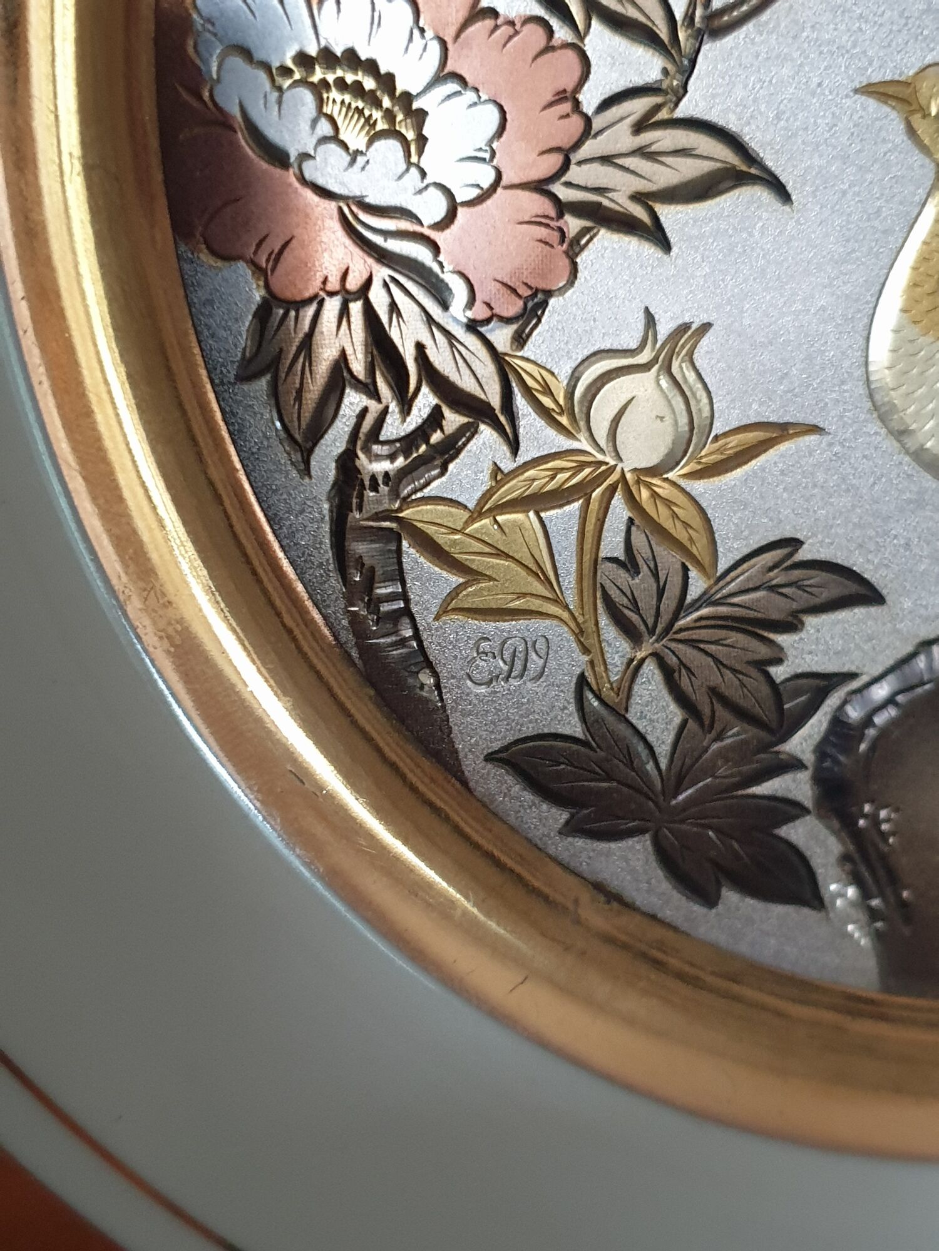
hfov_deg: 53.1
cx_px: 470
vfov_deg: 67.3
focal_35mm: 26
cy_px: 626
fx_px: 940
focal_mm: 4.3
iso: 250
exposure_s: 1/19
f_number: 1.5
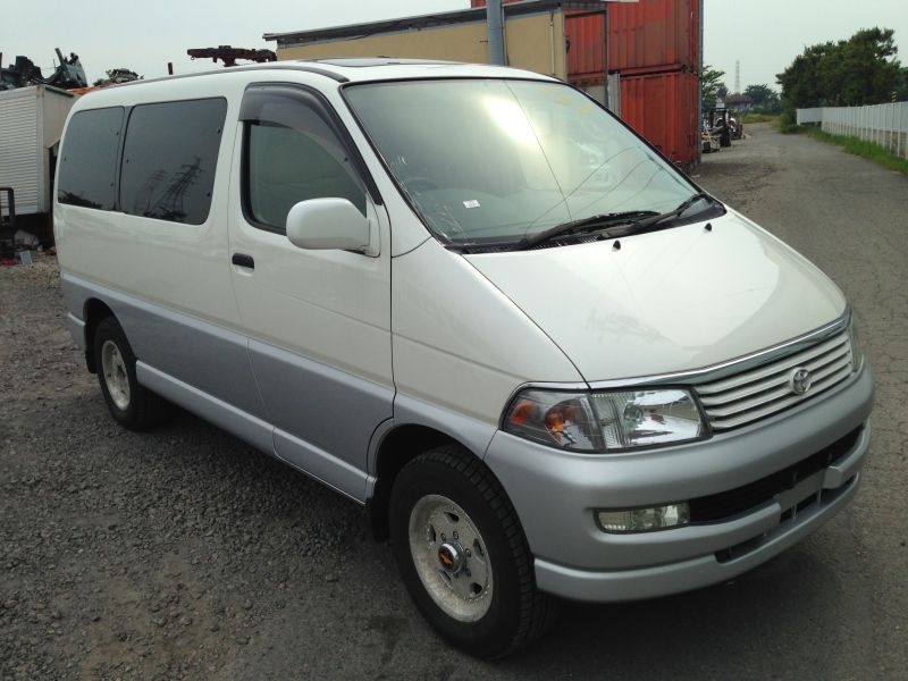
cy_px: 340
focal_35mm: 33
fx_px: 866
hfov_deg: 55.4
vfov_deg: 42.9
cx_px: 454
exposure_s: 1/1550
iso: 50
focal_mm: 4.12
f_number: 2.4
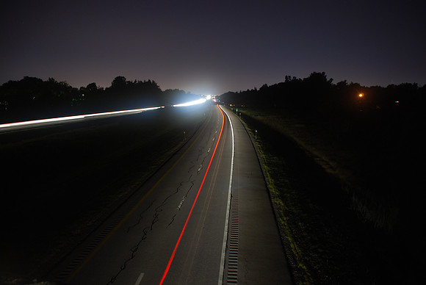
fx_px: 320
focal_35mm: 27
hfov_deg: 67.3
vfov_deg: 48.0
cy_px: 142
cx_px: 213
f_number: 3.5
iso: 200
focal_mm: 18
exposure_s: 13.8
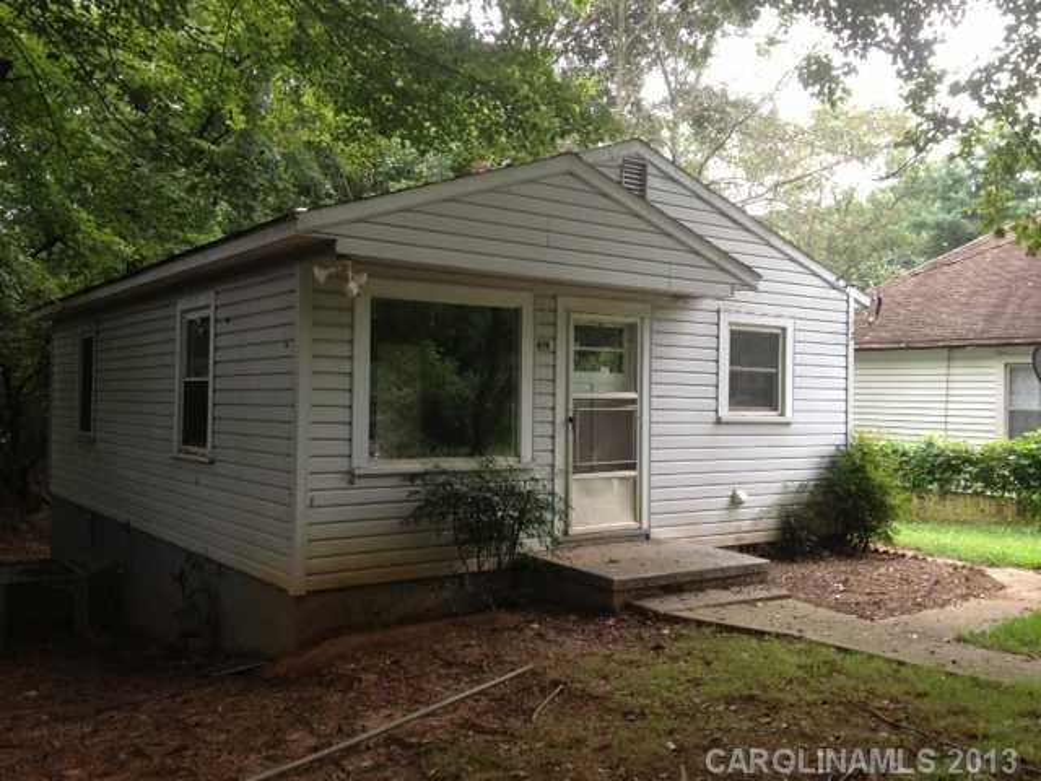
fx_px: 1053
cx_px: 520
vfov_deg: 40.7
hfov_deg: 52.6
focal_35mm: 35
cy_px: 390
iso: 100
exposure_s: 1/120
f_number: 2.4
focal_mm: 4.28
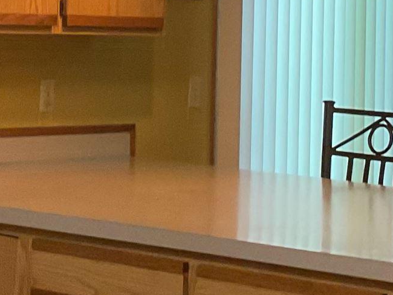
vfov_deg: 10.6
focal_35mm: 137
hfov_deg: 14.3
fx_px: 1556
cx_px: 95
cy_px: -66
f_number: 1.8
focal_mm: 3
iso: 250
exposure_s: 1/60
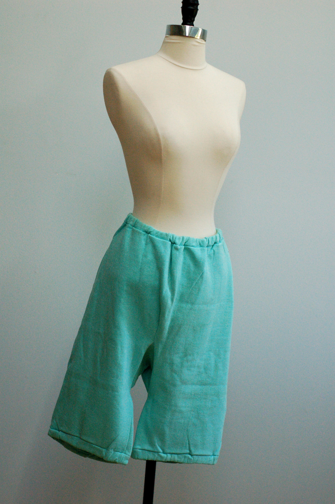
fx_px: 1049
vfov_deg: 27.0
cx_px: 168
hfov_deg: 18.1
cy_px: 252
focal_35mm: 75
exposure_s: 1/800
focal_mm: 50
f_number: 3.5
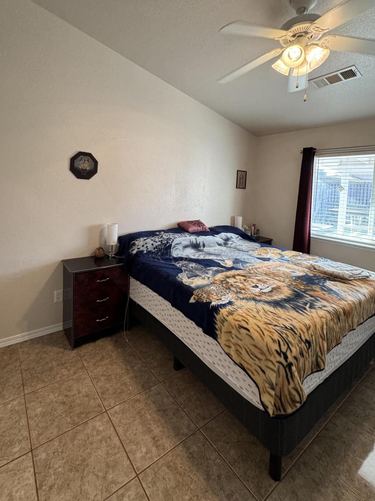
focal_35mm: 17
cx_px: 168
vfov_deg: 89.8
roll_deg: -1.7
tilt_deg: -3.9
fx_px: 246
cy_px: 199
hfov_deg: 74.5
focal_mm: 2.22
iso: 320
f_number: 2.2
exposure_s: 1/120
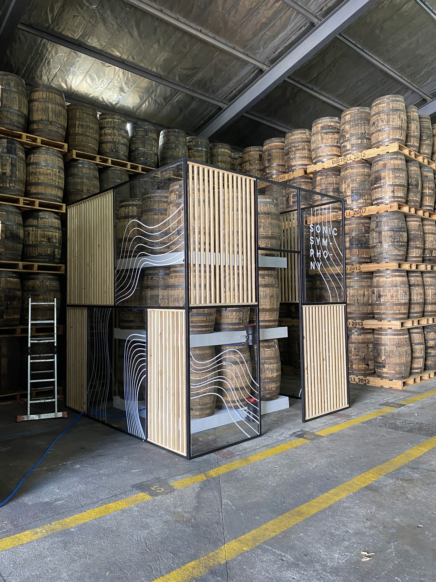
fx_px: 437
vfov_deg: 67.3
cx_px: 218
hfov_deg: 53.1
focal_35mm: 26
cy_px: 291
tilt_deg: +1.3
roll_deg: +1.3
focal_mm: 4.25
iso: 160
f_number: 1.8
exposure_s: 1/60
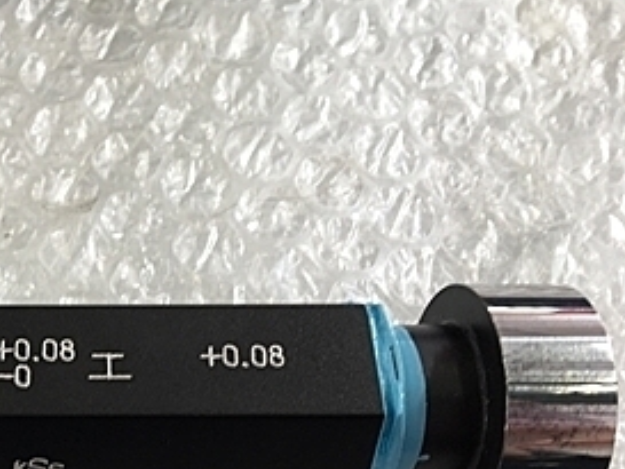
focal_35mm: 68
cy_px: 412
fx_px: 1228
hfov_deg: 26.1
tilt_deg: -62.6
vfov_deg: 21.2
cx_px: -82
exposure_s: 1/60
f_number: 2.2
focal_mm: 4.15
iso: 25
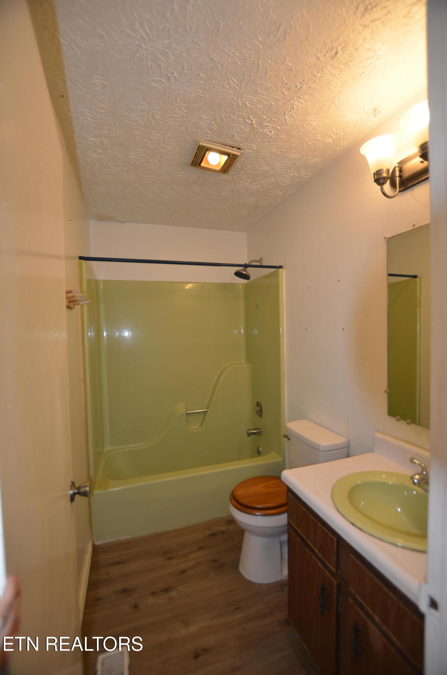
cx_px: 224
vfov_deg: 100.5
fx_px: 281
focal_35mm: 15
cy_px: 338
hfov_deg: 77.1
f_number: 3.5
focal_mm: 10
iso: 250
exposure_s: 1/125
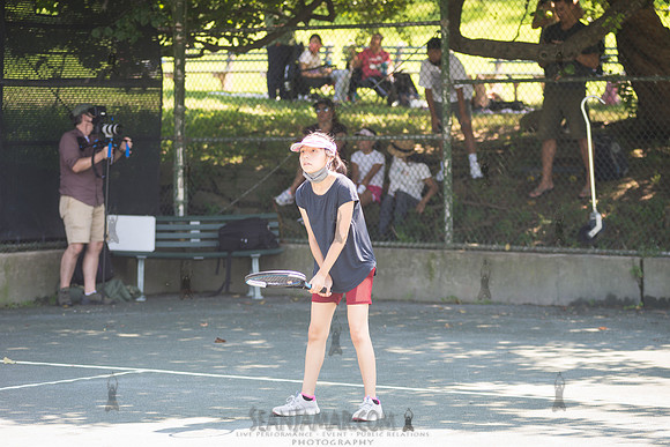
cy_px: 224
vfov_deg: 10.5
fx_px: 2422
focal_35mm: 130
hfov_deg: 15.8
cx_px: 335
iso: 125
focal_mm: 112
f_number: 4
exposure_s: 1/160
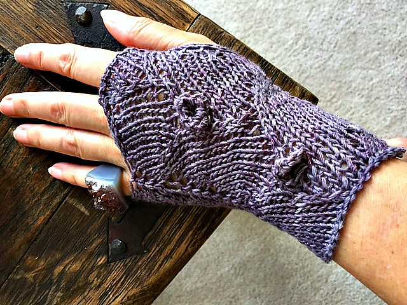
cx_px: 204
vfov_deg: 48.2
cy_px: 152
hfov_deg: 61.7
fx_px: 341
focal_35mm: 29
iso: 32
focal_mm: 4.15
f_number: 2.2
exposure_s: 1/15
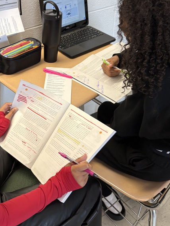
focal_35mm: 47
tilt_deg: -35.0
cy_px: 113
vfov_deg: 40.4
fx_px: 308
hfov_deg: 30.4
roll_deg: +1.5
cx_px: 44
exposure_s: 1/60
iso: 125
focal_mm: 5.96
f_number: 1.6
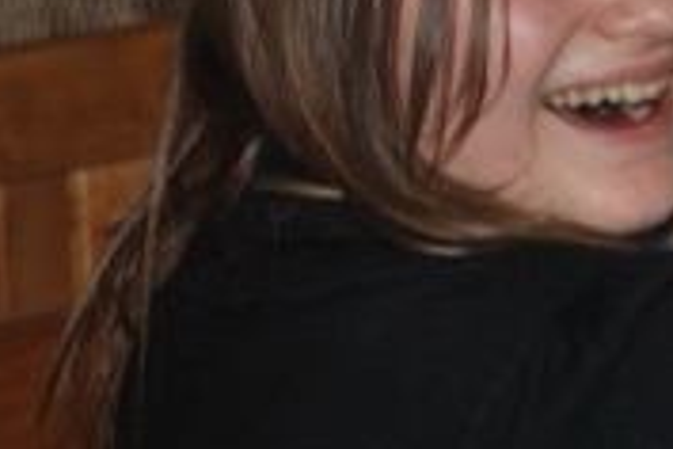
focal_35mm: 212
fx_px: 3963
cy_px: 209
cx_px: 772
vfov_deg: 6.5
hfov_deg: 9.6
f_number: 5.3
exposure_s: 1/60
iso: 200
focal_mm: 48
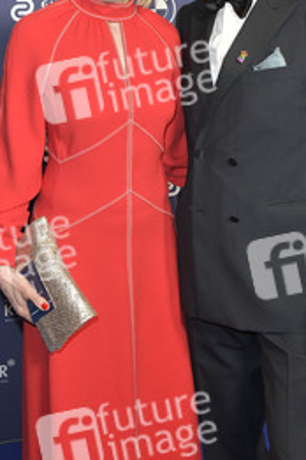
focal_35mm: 55
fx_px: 703
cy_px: 170
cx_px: 178
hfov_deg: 24.5
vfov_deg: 36.1
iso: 2000
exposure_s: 1/250
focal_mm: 36
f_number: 6.3
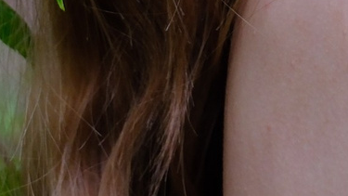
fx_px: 3562
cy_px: -534
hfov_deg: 5.5
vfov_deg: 3.1
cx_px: 670
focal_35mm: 386
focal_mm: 36.3
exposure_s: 1/40
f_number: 4
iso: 320
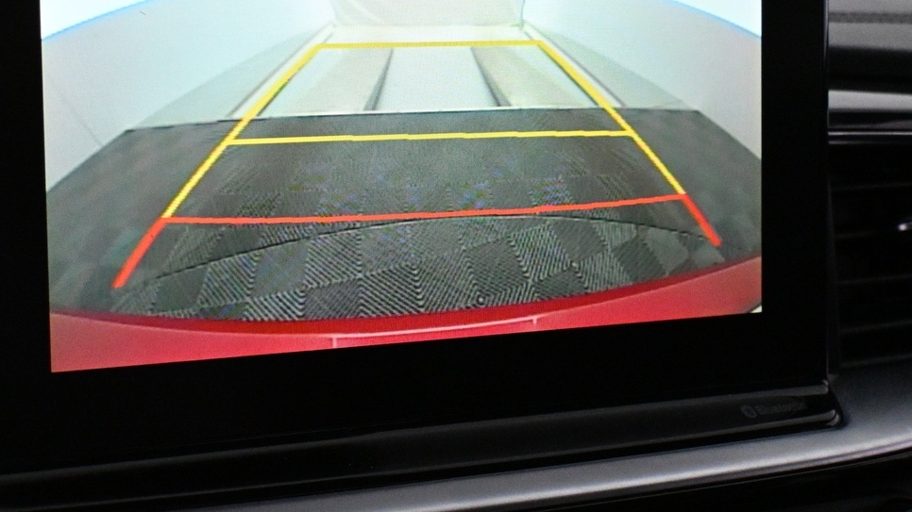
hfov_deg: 35.2
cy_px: 135
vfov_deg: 20.1
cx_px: 378
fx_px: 1434
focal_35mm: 59
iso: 4000
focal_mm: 22.5
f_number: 4
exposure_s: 1/250
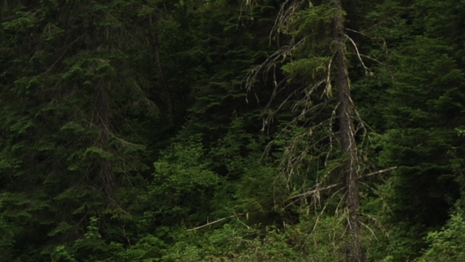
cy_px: 244
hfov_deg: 10.3
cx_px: -208
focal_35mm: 203
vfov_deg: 6.0
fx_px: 2503
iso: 200
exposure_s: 1/320
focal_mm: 35
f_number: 5.6
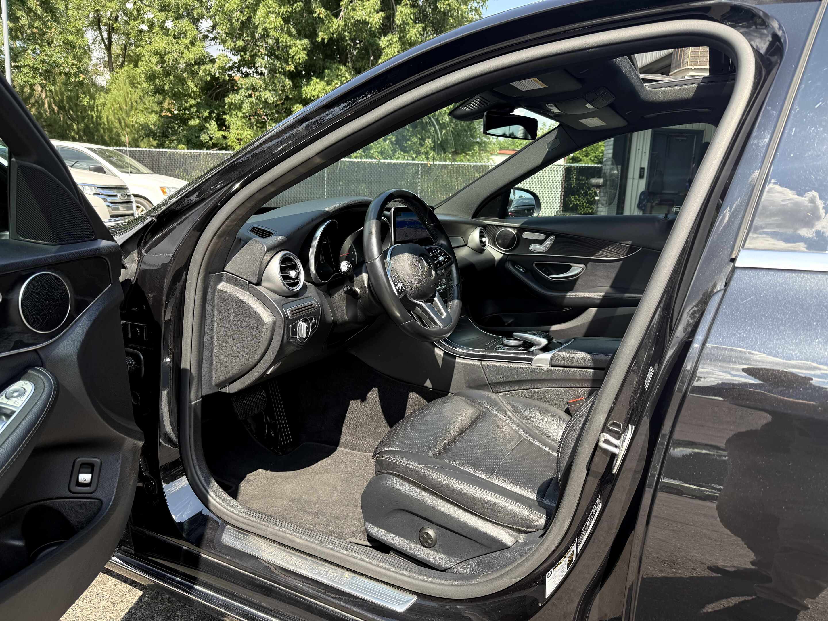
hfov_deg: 71.6
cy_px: 310
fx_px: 574
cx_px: 414
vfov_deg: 56.8
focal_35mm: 24
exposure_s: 1/878
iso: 100
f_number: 1.78
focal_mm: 6.76
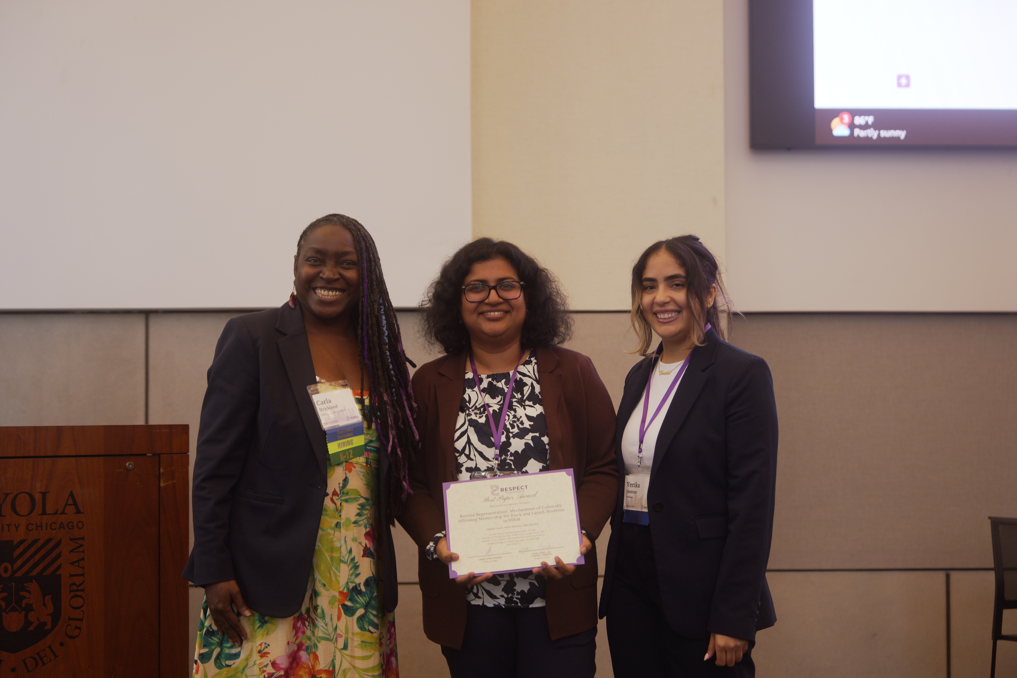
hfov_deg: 38.2
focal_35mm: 52
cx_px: 509
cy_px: 342
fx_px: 1469
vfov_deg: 26.0
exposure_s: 1/200
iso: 800
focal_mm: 50
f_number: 2.1
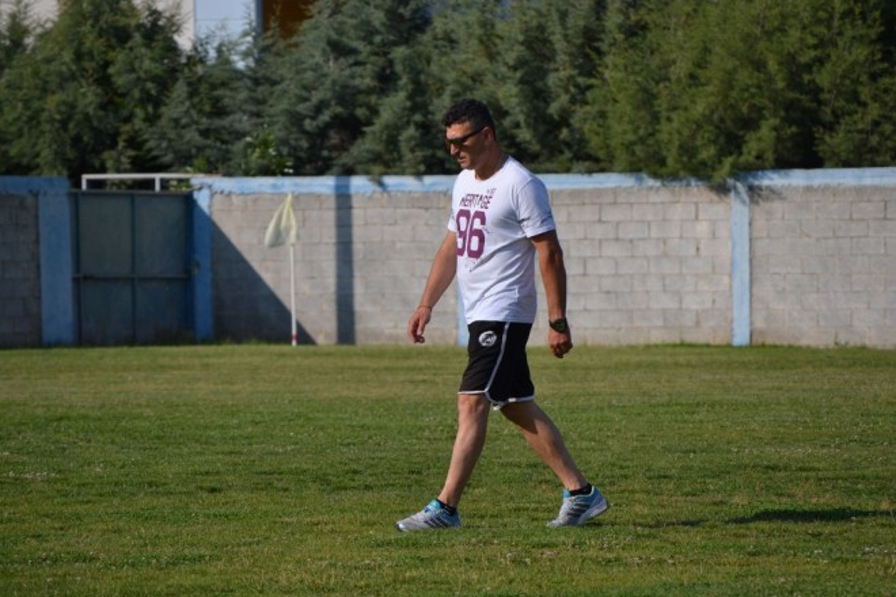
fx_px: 7466
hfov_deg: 6.9
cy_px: 298
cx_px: 448
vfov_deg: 4.6
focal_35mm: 300
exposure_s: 1/2000
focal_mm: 200
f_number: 7.1
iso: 360
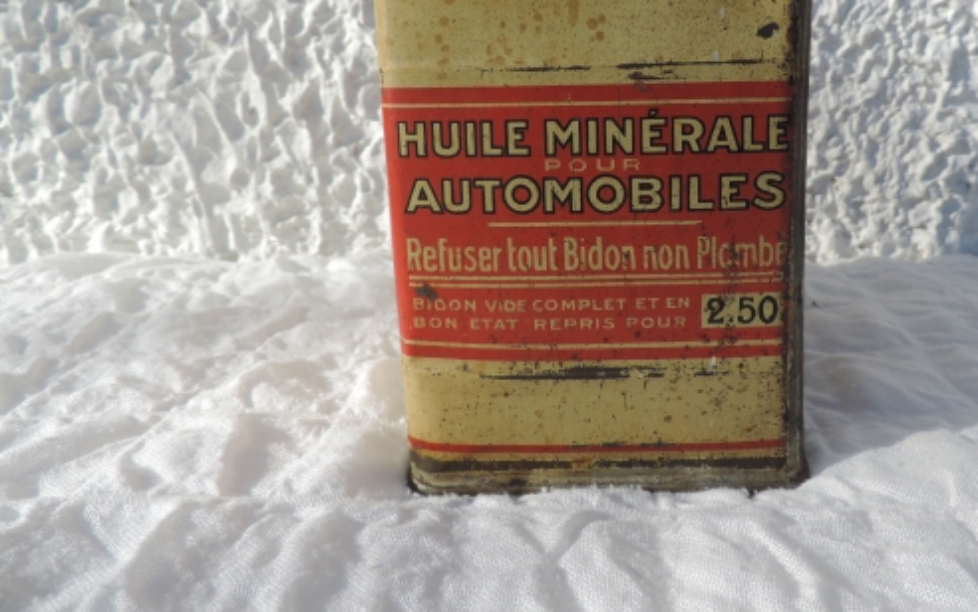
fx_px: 827
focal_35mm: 31
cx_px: 590
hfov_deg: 60.7
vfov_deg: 40.1
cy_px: 195
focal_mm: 4.3
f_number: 3
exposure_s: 1/1000
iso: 80
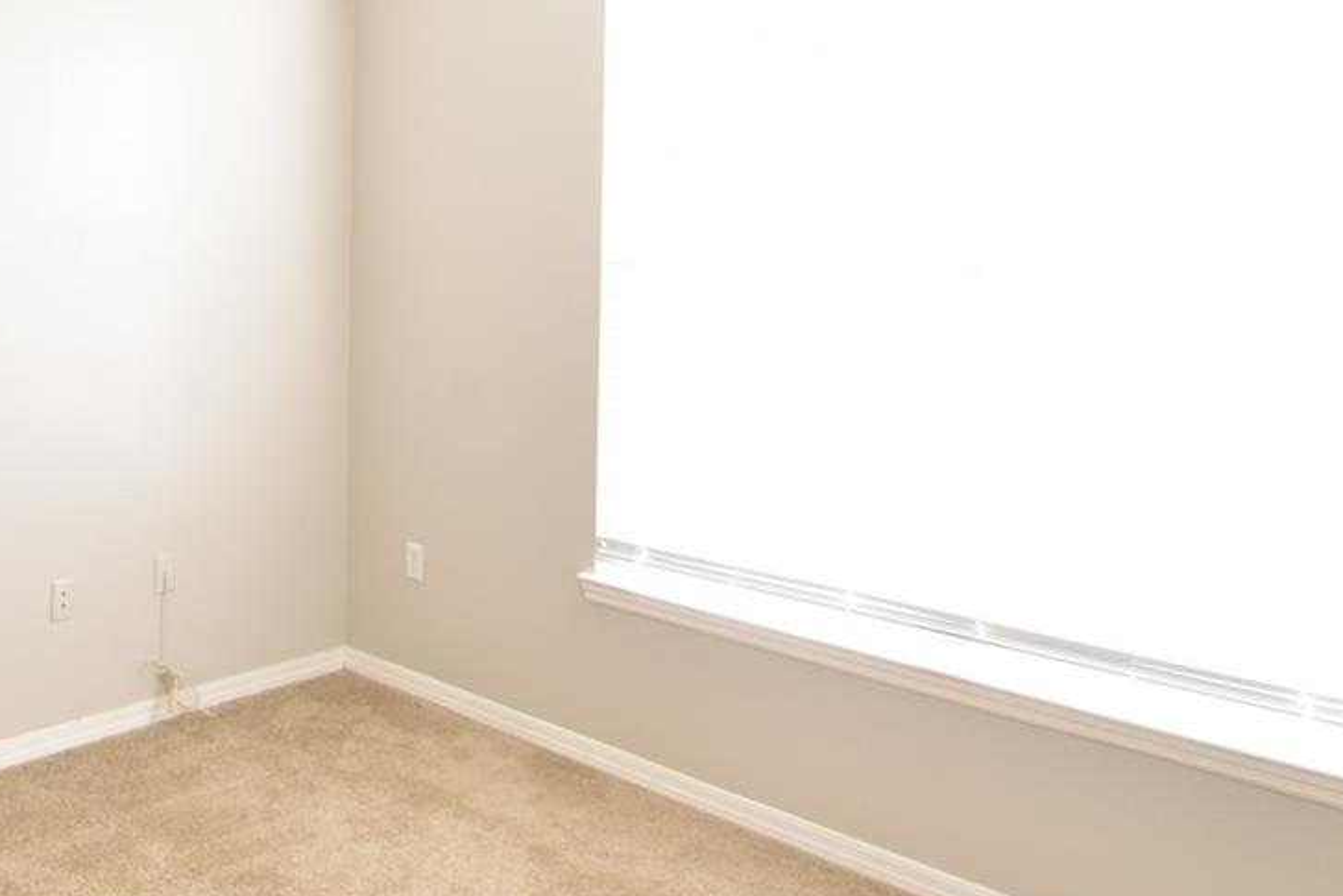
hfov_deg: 55.2
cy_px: 273
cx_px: 384
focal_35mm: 33
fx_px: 1231
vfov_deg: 39.3
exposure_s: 1/125
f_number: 5.6
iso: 720
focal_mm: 10
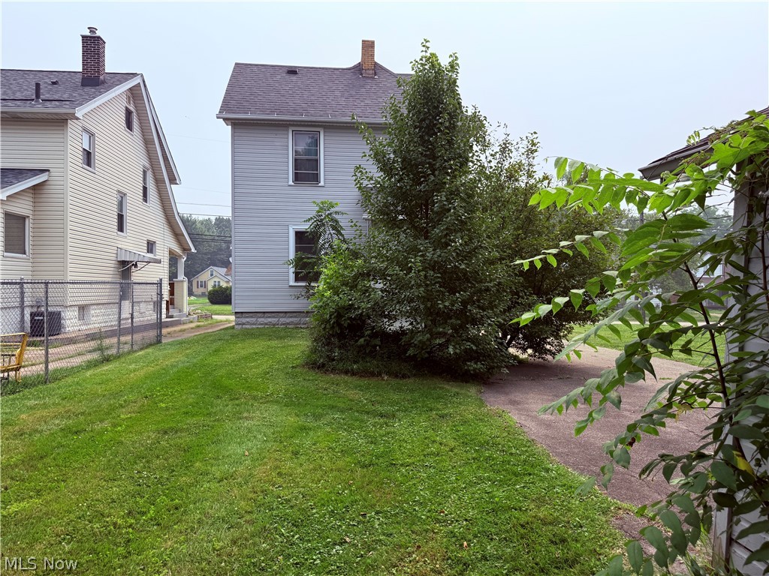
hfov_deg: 71.6
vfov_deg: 56.8
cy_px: 288
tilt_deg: +0.7
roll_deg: +0.2
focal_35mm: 24
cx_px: 384
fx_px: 533
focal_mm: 6.76
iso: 100
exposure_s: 1/3759
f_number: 1.78
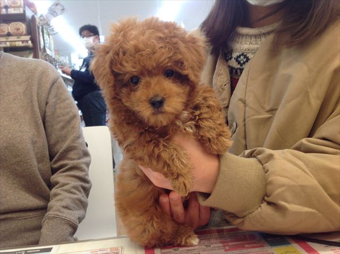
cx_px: 170
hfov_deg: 52.7
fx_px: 343
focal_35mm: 35
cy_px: 127
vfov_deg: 40.6
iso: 50
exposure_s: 1/24
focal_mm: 4.28
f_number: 2.4
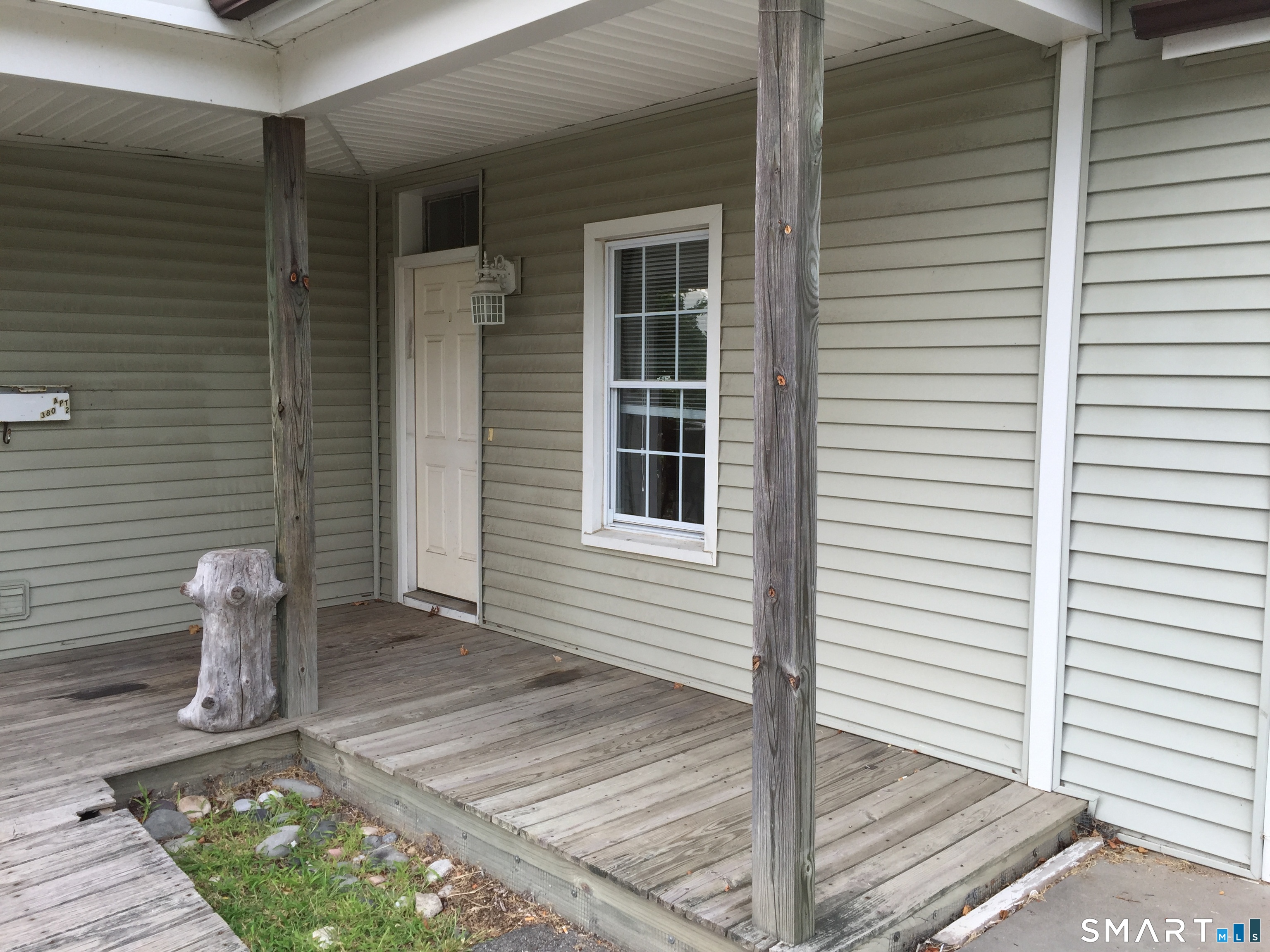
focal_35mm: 29
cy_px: 476
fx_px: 1064
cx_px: 635
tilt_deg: -5.4
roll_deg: -1.4
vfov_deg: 48.2
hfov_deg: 61.7
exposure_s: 1/316
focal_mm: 4.15
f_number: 2.2
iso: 32
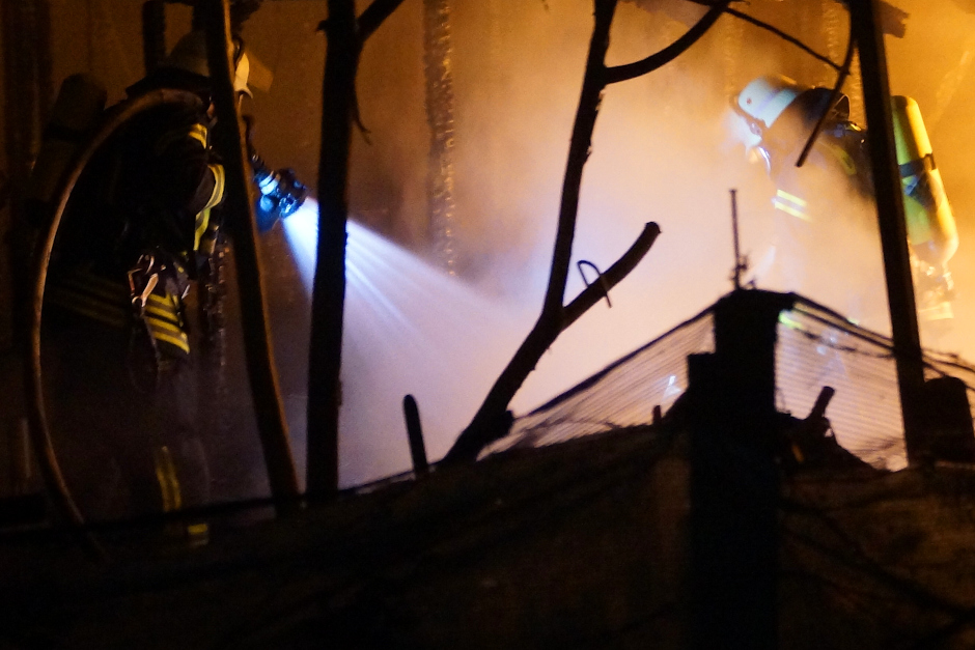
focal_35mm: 84
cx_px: 488
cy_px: 325
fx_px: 2275
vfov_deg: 16.3
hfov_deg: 24.2
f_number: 3.5
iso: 1600
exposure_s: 1/10
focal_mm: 40
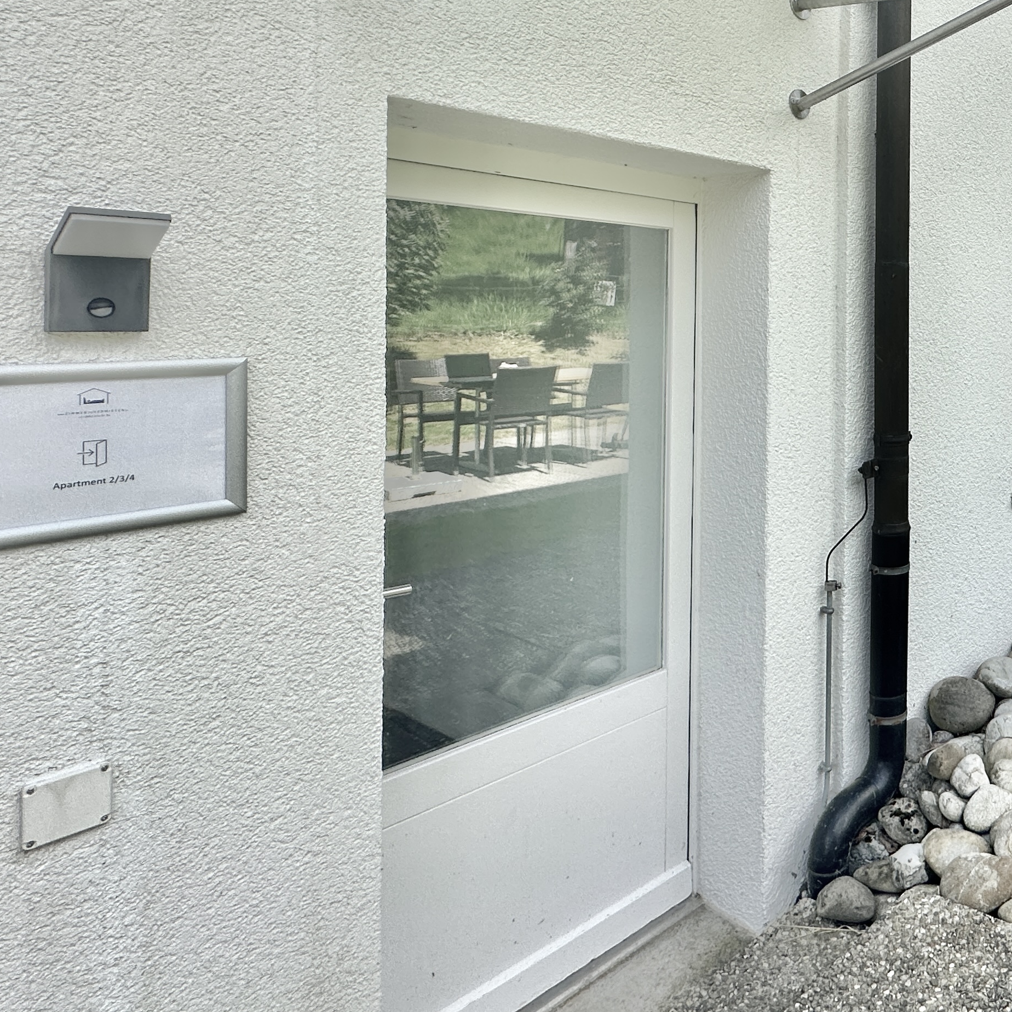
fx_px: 893
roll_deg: -0.5
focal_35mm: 27
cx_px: 992
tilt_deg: -0.5
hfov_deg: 49.3
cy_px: 323
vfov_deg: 57.5
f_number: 2.2
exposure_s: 1/917
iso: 50
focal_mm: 2.22
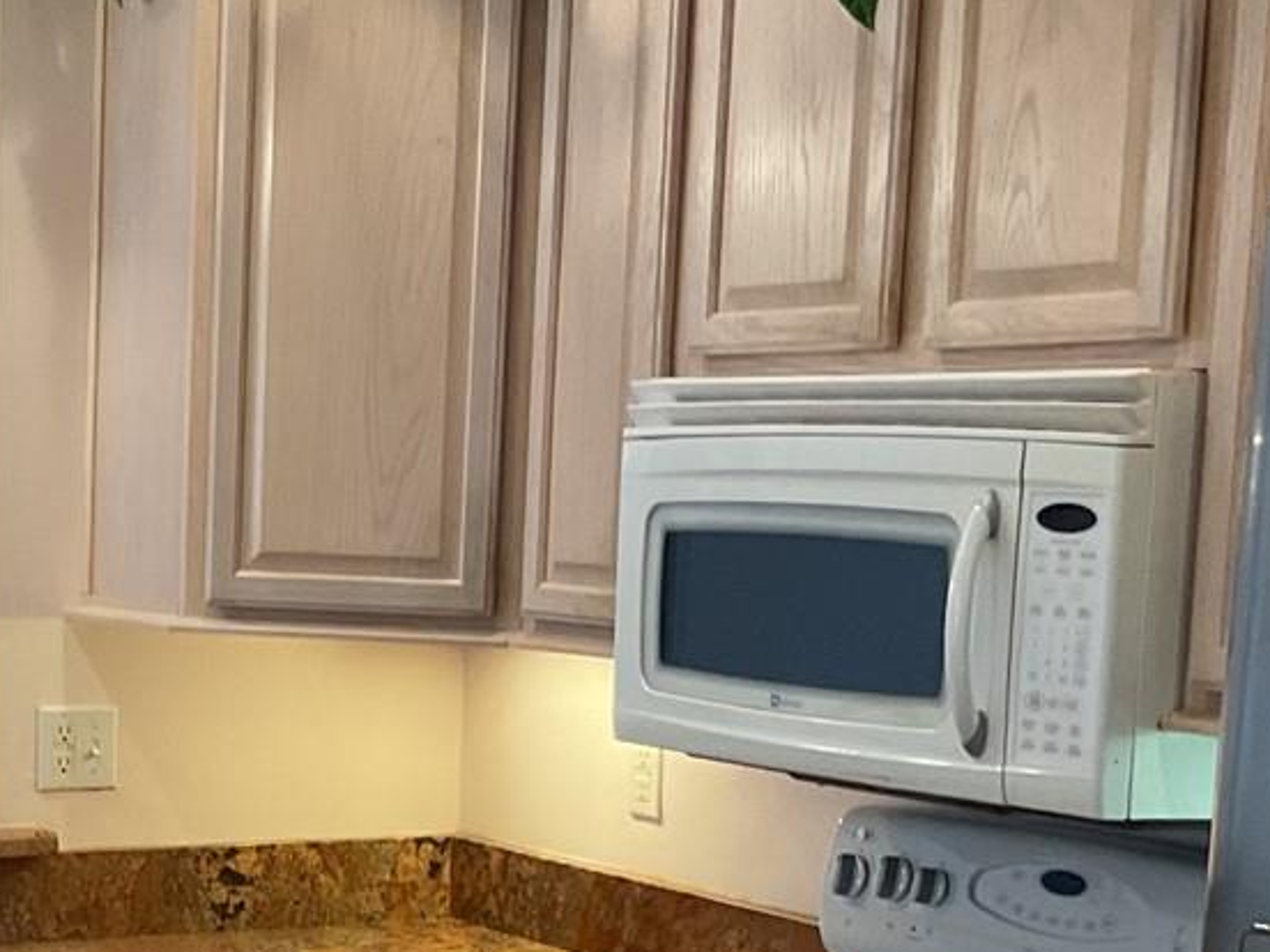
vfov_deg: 17.3
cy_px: 855
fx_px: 3082
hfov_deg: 22.7
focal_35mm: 84
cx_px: 124
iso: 100
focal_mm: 3
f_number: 1.8
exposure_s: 1/60
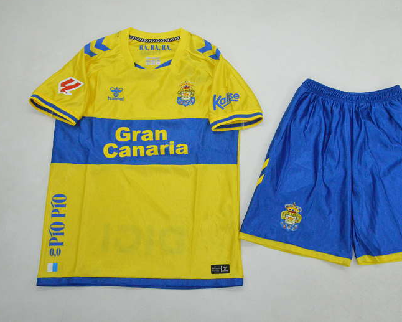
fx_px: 435
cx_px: 241
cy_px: 157
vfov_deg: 40.6
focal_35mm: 37
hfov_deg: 49.3
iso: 6400
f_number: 25
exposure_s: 1/200
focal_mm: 21
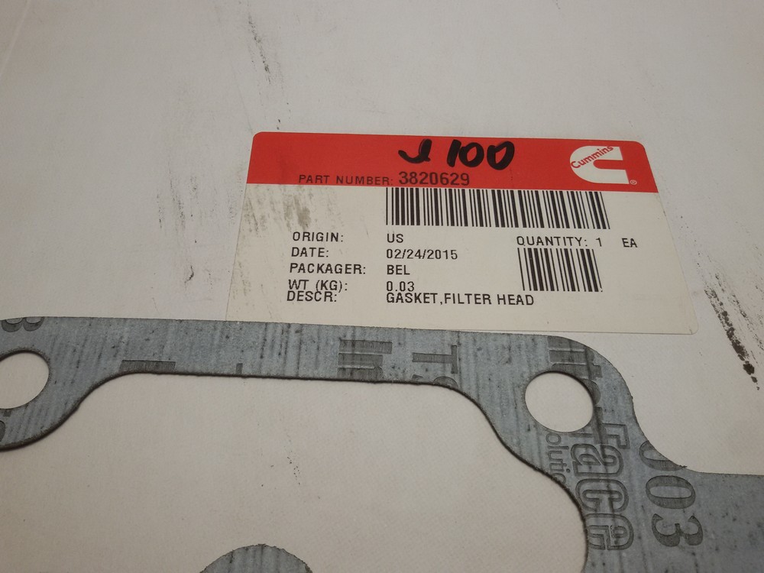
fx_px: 684
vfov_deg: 45.4
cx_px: 382
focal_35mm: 31
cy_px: 286
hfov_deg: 58.4
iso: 50
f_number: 2.4
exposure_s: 1/100
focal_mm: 2.93
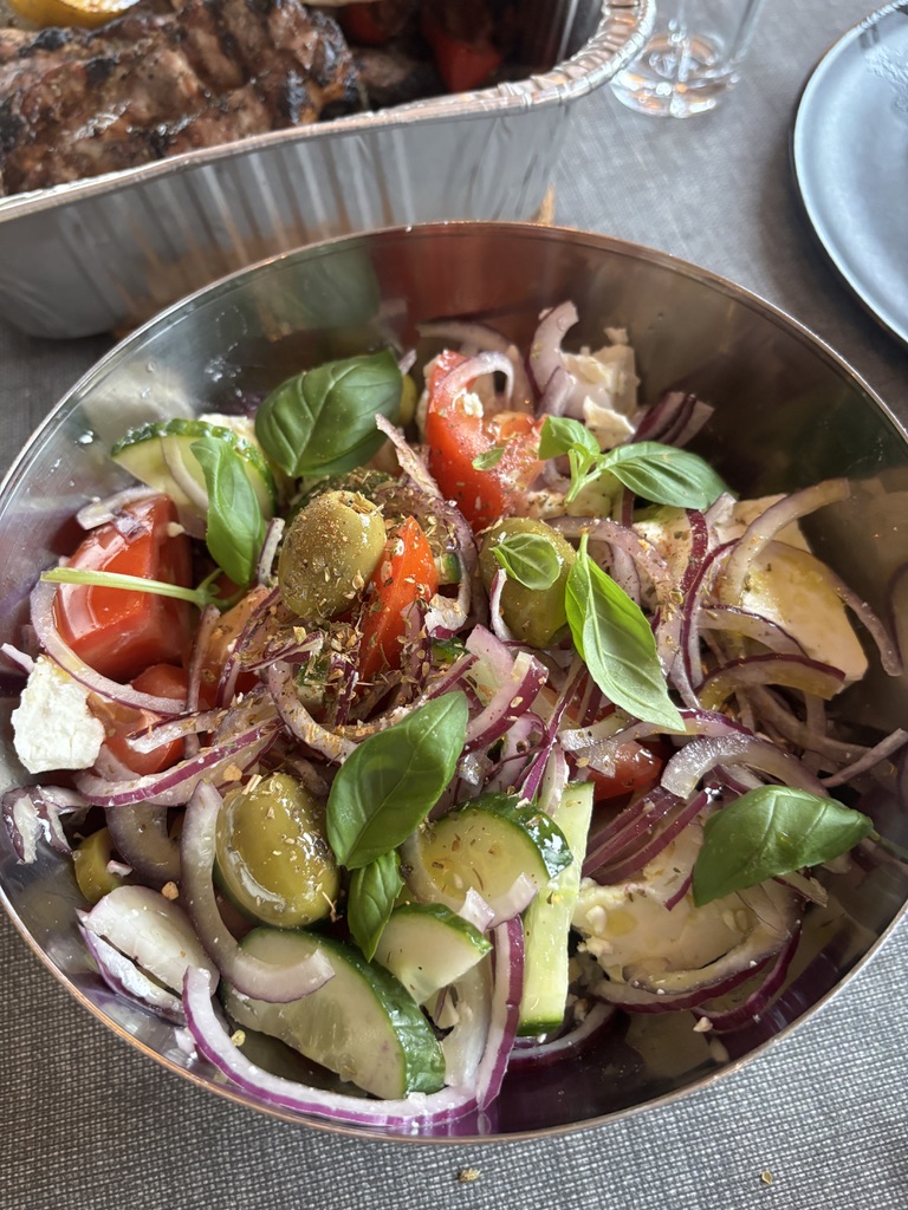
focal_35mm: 26
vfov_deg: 67.3
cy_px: 605
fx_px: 909
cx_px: 454
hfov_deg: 53.1
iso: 400
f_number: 1.6
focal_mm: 5.96
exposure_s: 1/50
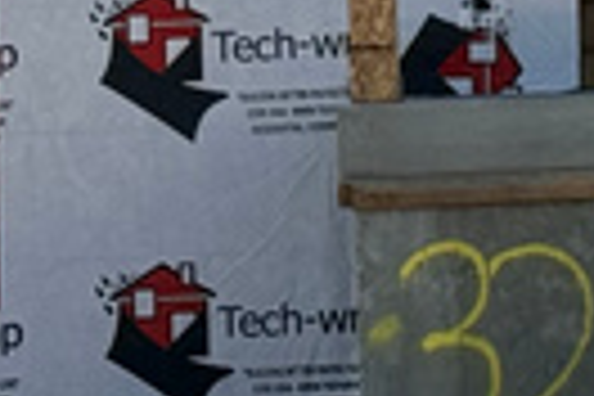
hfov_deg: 5.2
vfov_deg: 3.5
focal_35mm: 387
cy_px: -212
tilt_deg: +3.2
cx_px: 1166
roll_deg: +1.9
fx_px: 6385
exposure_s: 1/3891
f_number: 1.78
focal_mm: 6.76
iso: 64
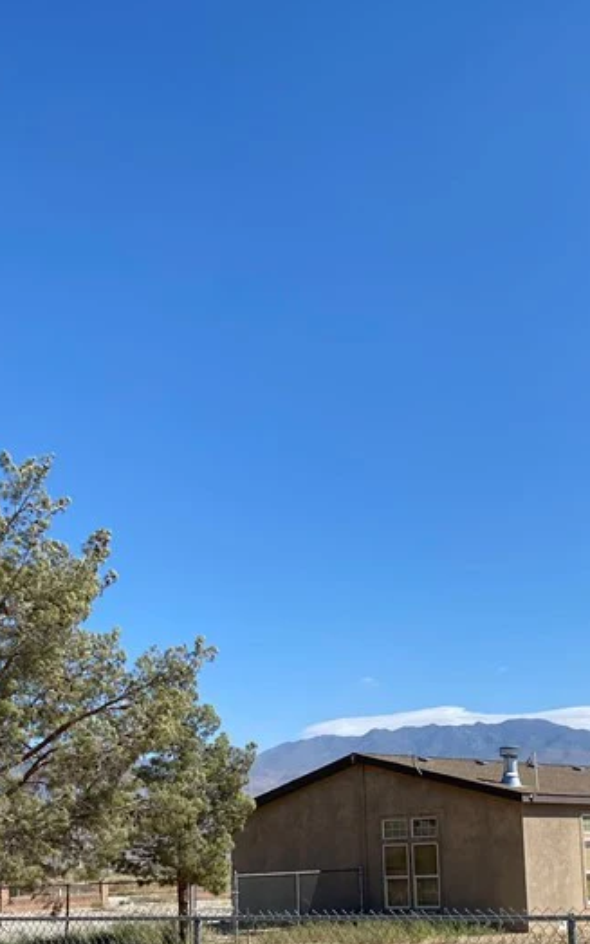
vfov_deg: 37.0
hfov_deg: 23.9
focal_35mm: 54
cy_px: 661
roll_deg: +2.3
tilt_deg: +8.4
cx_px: 364
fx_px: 1389
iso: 32
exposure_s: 1/3300
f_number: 1.8
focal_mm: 4.25
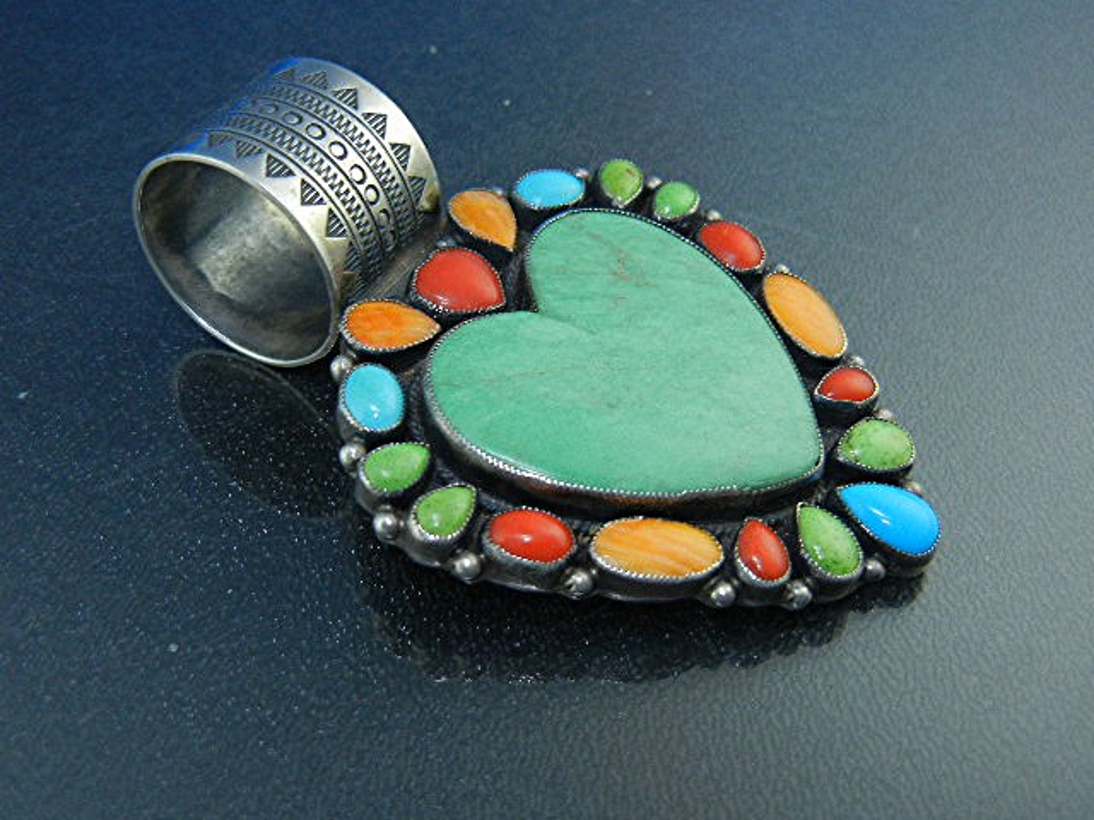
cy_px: 410
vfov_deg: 28.0
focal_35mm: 52
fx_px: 1643
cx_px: 547
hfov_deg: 36.8
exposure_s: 1/30
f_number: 3.9
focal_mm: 9.3
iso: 200
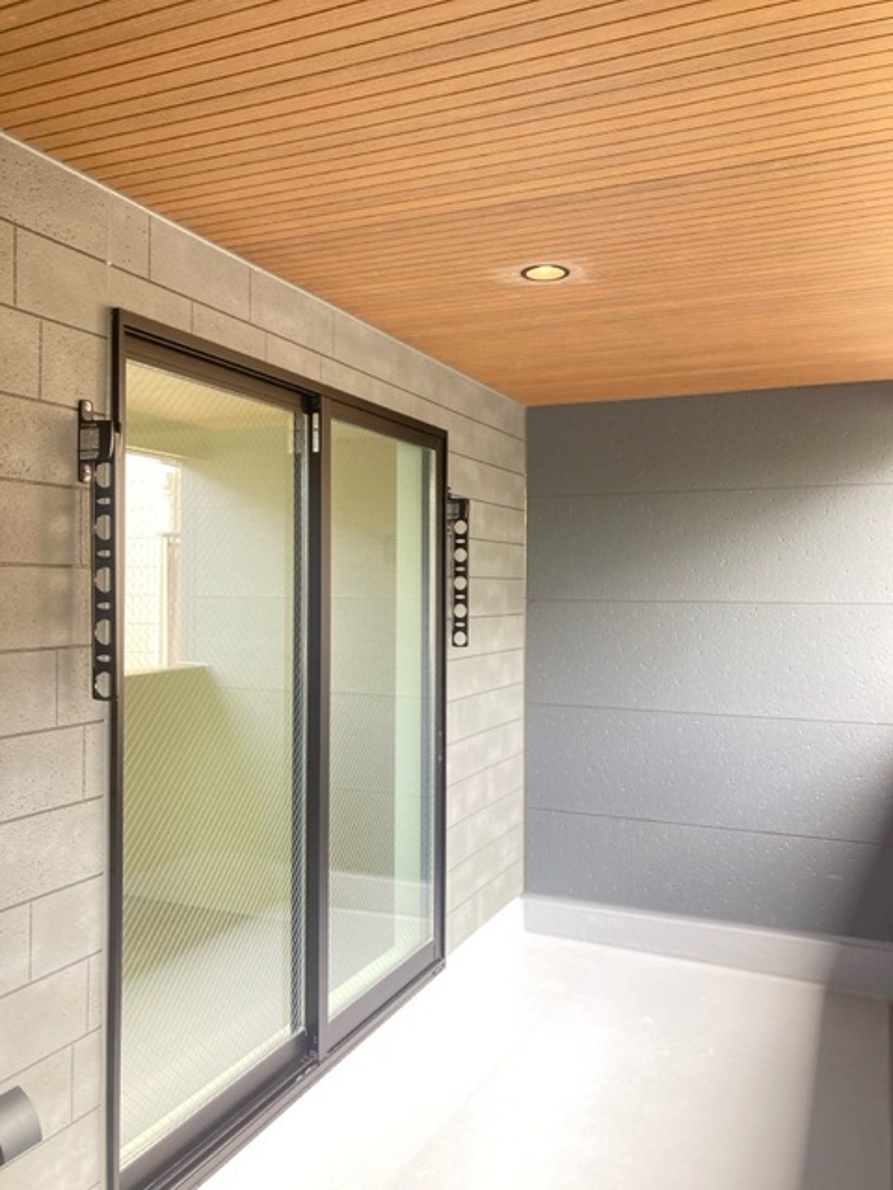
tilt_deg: +1.8
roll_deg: -0.9
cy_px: 595
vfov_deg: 63.4
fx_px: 963
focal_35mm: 28
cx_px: 446
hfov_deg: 49.7
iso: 125
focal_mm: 3.99
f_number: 1.8
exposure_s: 1/60
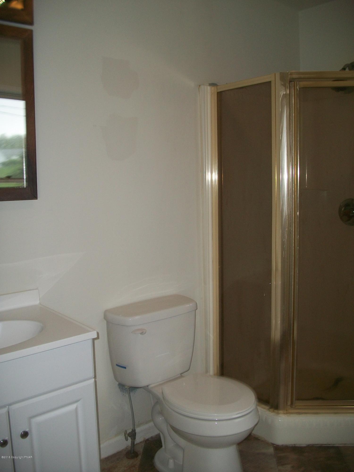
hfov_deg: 44.2
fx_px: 436
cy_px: 236
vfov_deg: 56.8
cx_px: 177
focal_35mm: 32
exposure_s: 1/30
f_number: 2.9
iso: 80
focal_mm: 5.7
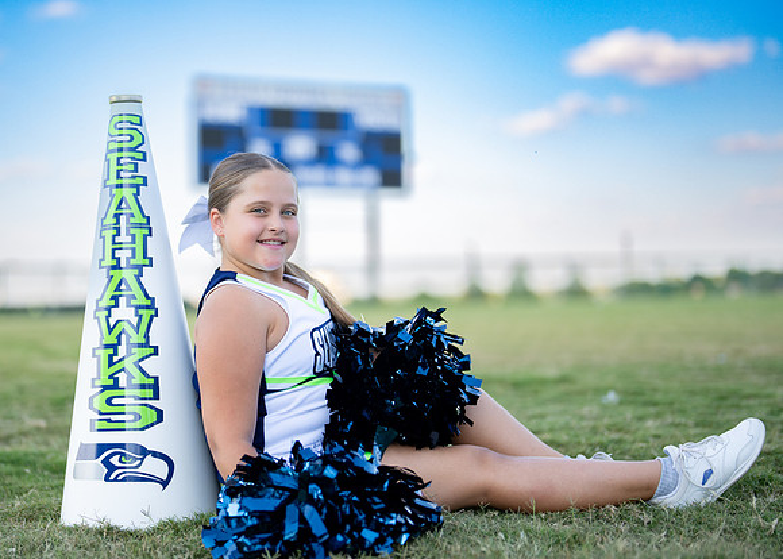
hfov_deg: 29.9
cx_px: 303
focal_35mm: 66
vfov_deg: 21.6
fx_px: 1462
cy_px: 266
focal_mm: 50
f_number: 1.2
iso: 125
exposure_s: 1/3200
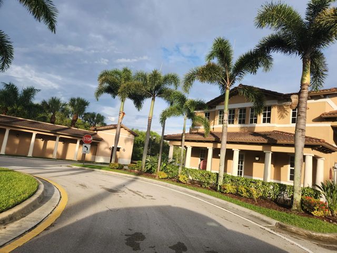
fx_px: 224
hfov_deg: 73.9
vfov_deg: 58.9
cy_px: 126
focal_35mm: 23
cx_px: 168
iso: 20
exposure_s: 1/707
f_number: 1.8
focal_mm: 5.4
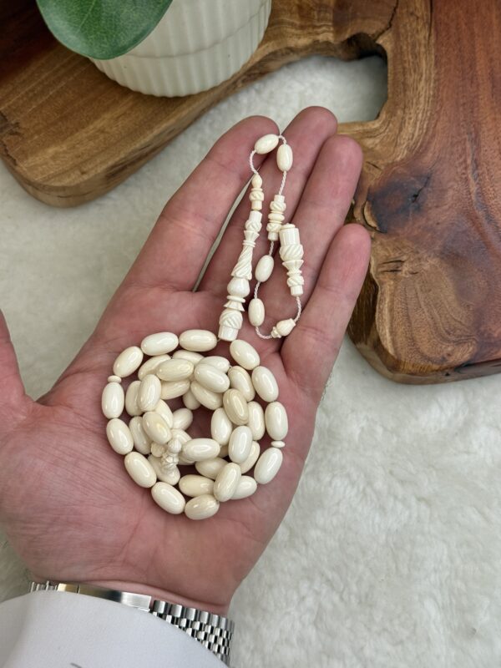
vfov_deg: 39.7
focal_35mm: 48
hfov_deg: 30.3
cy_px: 334
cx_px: 250
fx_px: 926
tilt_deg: -75.3
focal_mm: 6.76
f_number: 1.78
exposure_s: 1/442
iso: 80
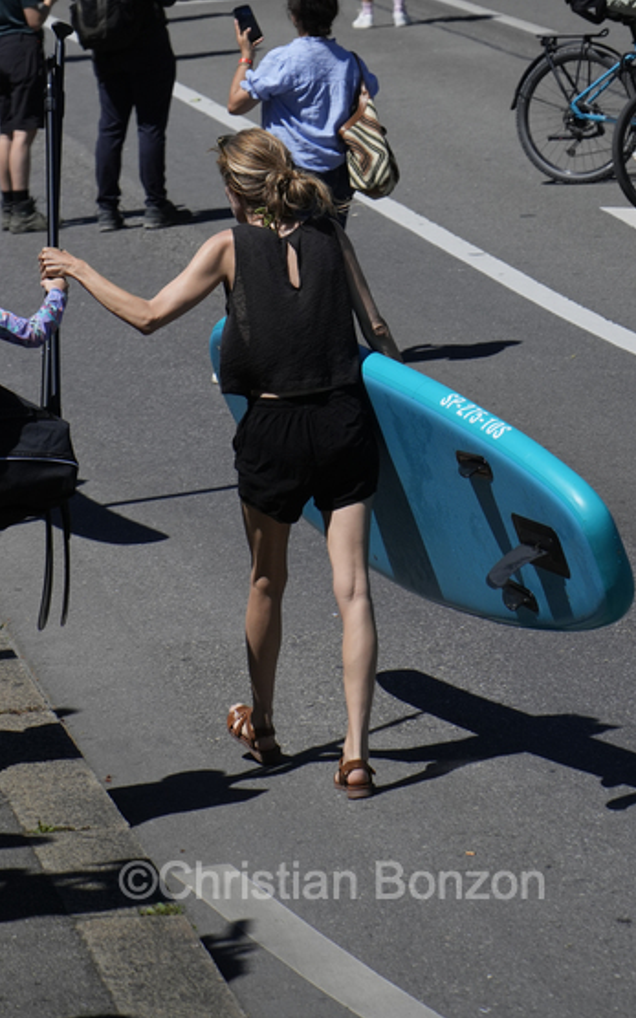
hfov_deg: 4.8
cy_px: -77
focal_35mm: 276
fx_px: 7665
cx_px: 334
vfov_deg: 7.6
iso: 400
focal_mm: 125.5
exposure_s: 1/3200
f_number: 6.3
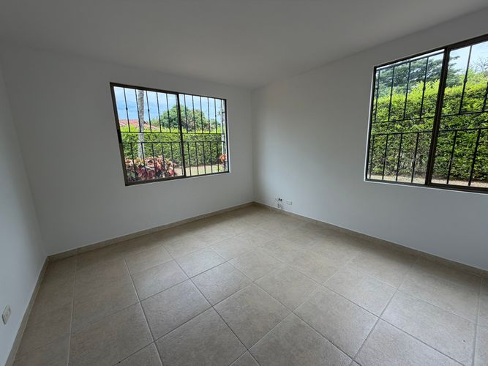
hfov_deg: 102.1
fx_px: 197
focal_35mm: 14
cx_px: 244
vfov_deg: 85.7
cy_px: 183
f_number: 2.2
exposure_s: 1/290
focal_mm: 2.22
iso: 50
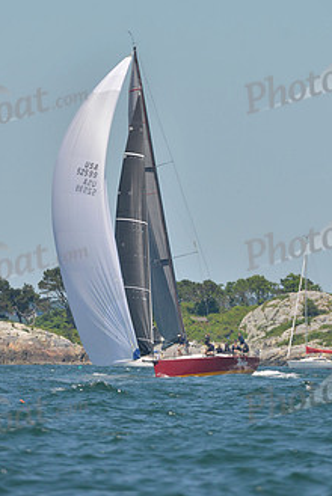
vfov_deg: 2.9
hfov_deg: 2.0
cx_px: 167
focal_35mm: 705
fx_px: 9731
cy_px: 175
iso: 280
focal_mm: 400
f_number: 5.6
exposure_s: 1/2000
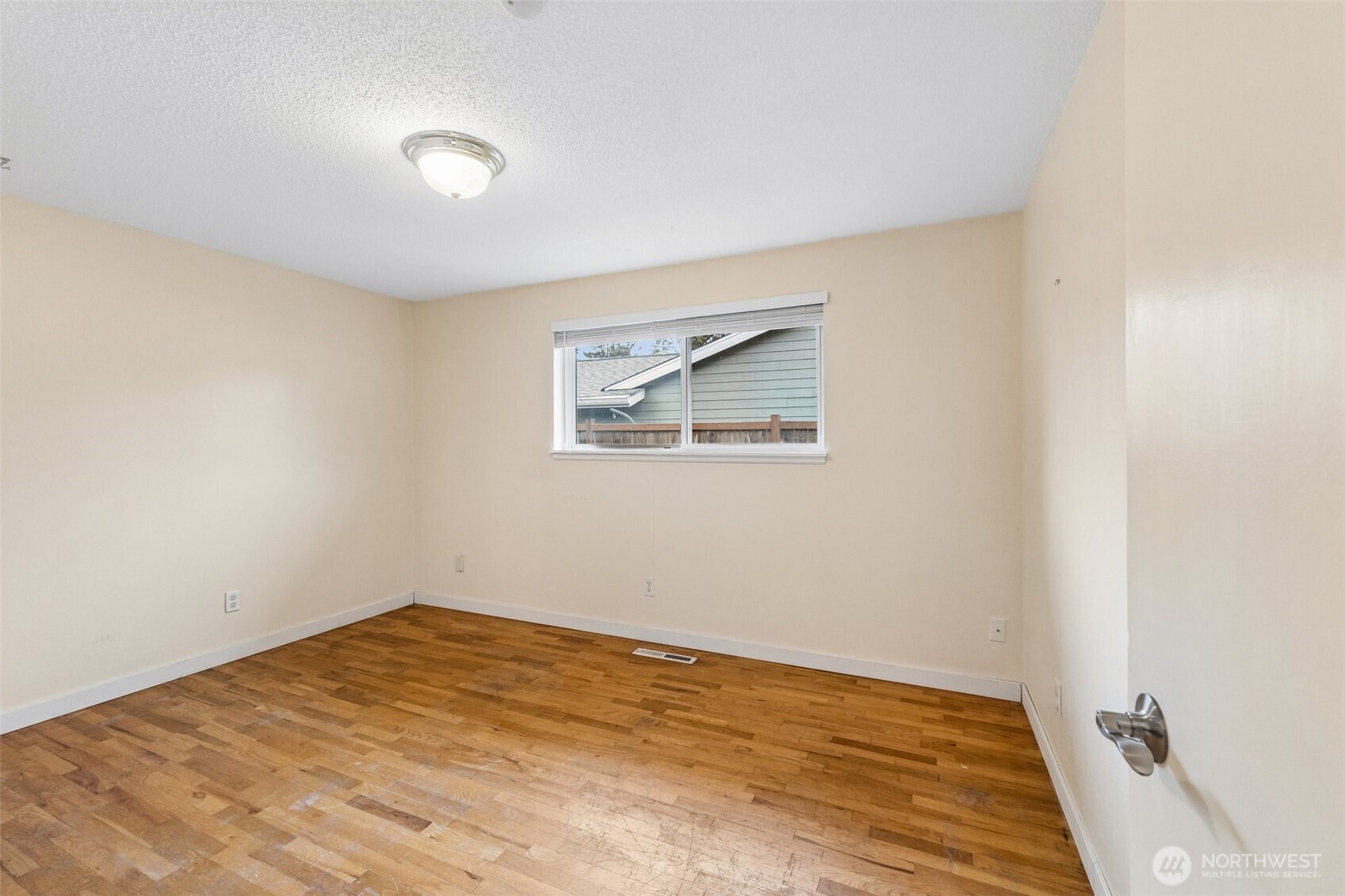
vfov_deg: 77.3
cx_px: 672
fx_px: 560
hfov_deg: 100.4
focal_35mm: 15
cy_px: 448
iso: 250
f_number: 9
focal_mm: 10
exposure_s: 1/4
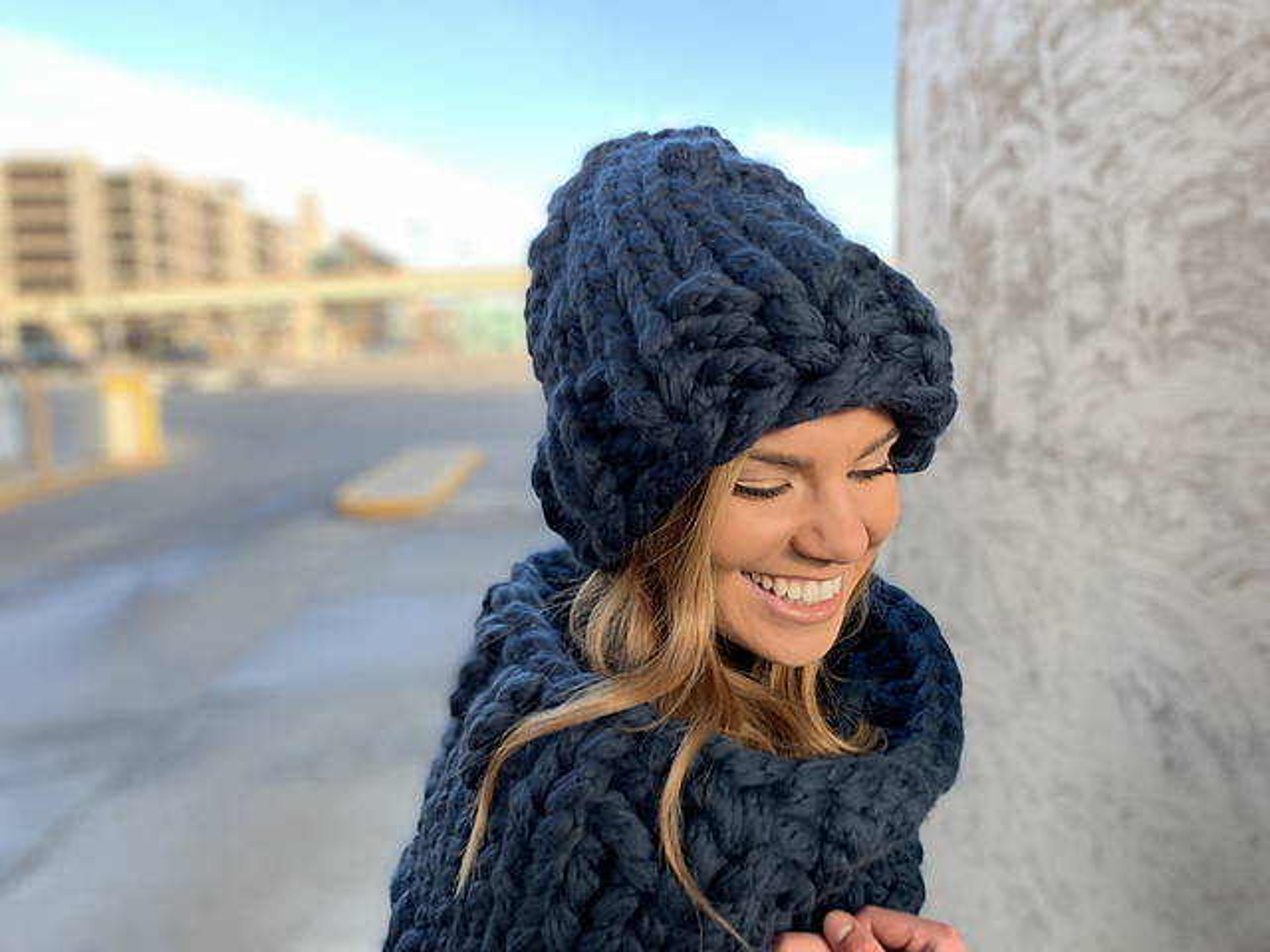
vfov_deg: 53.1
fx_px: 954
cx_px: 635
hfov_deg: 67.3
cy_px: 476
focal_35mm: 26
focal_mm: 4.25
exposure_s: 1/122
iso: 25
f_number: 1.8
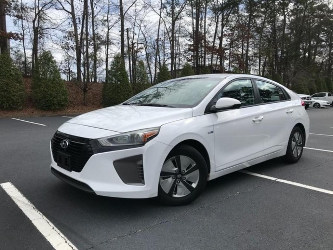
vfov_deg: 49.7
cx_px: 166
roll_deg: -0.3
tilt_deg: -1.9
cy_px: 125
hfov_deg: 63.4
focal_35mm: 28
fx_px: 269
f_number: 1.8
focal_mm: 3.99
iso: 20
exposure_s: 1/2591
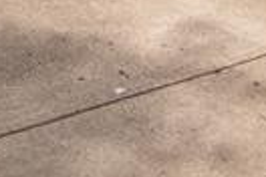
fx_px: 975
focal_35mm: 132
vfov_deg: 8.2
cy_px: -423
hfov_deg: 15.1
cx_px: -26
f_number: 8
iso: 400
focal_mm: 17
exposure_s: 1/800
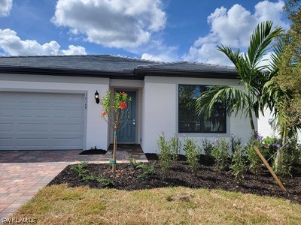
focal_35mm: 24
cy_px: 112
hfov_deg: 71.6
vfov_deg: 56.8
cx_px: 150
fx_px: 209
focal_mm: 6.7
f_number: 1.8
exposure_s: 1/973
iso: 16
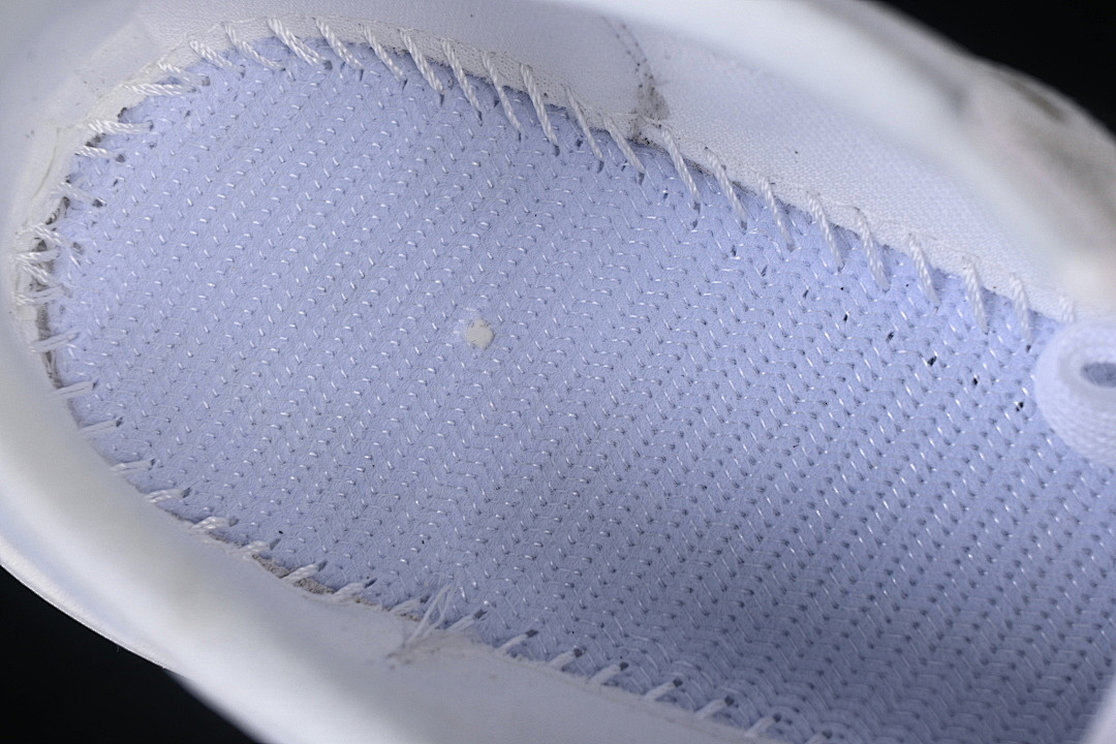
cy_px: 372
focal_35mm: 75
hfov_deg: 27.0
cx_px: 558
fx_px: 2325
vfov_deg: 18.2
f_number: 7.1
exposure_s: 1/80
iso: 160
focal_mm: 50
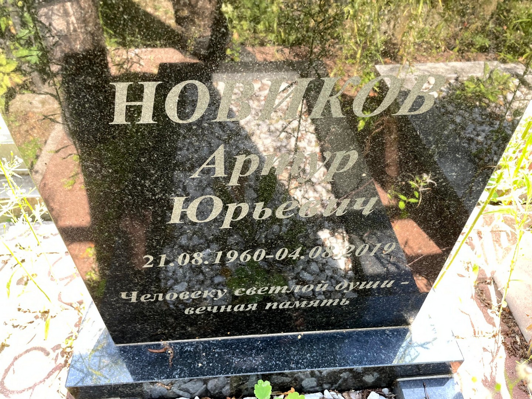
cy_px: 200
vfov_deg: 53.1
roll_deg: +0.2
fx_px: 400
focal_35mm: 26
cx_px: 266
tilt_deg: -44.9
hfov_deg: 67.3
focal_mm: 4.2
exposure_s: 1/121
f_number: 1.6
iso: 40
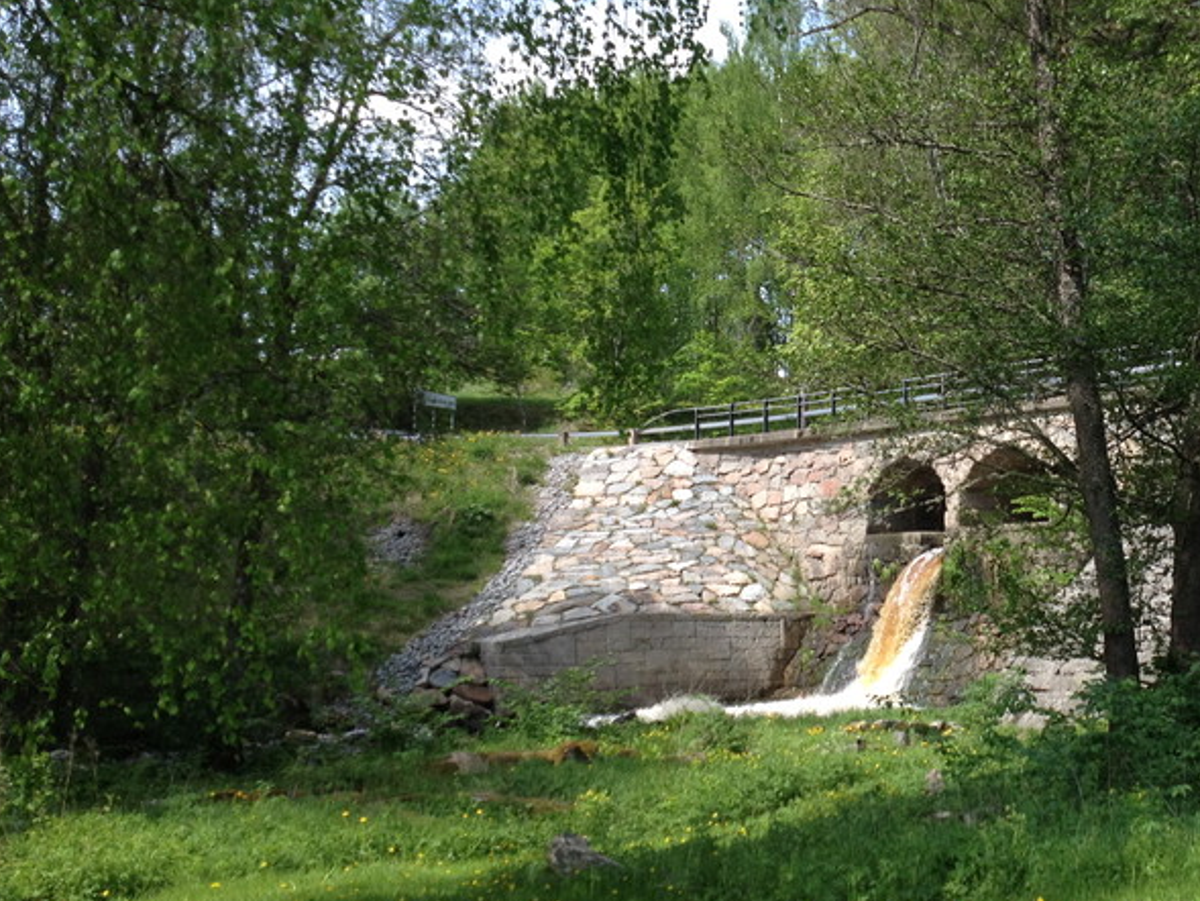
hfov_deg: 32.9
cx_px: 945
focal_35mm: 57
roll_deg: +0.4
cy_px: 459
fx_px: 1976
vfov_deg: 25.7
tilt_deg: +1.8
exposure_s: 1/587
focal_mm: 4.28
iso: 50
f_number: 2.4
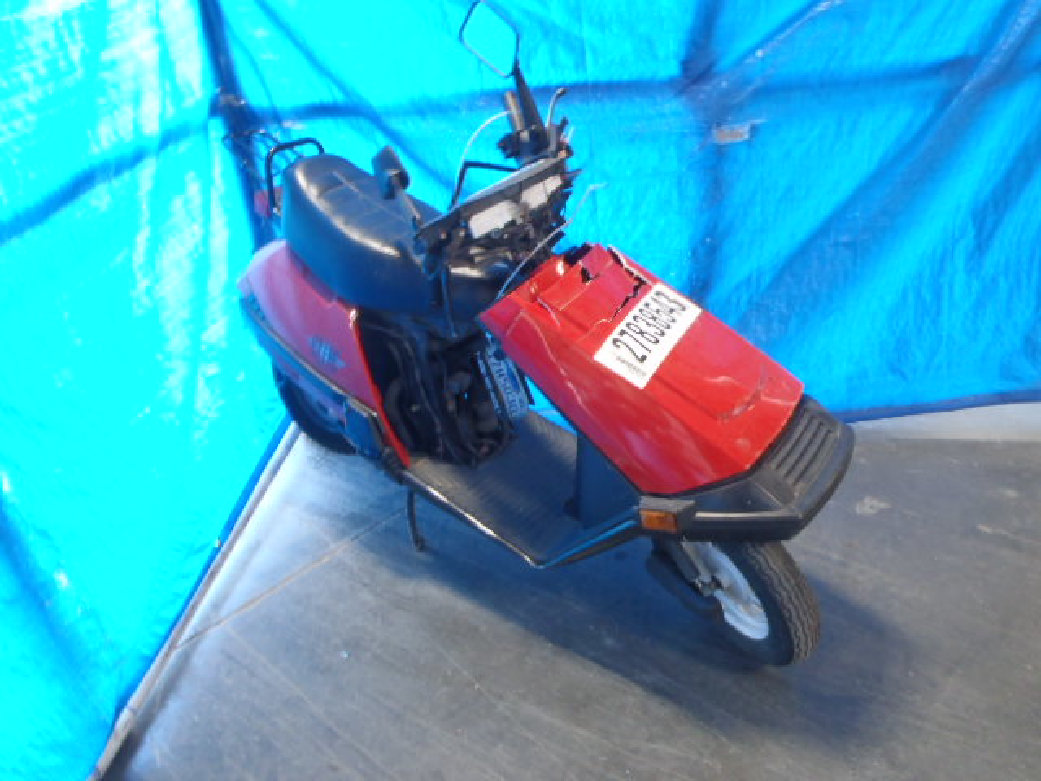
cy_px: 390
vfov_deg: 49.7
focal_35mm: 28
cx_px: 520
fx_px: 842
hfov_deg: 63.4
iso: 200
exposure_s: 1/10
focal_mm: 5
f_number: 3.5
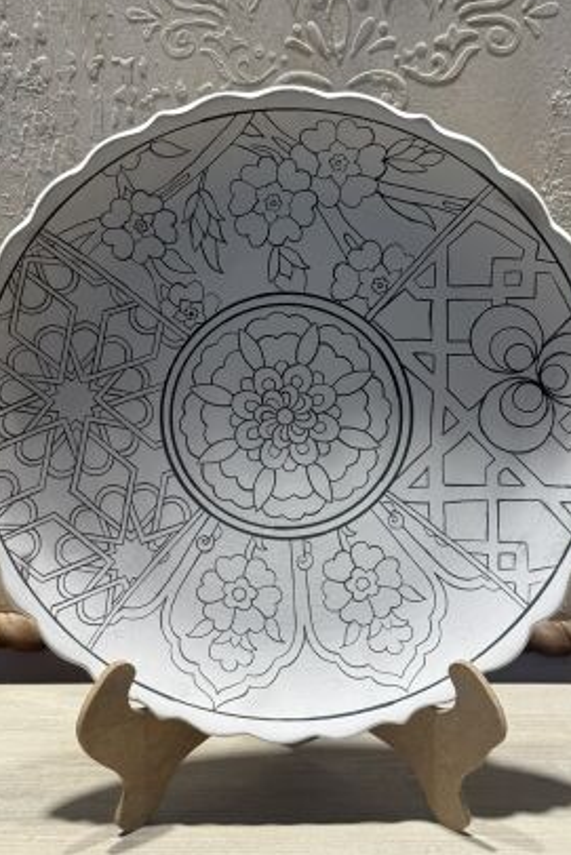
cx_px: 268
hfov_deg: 23.0
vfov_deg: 33.9
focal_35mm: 59
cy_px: 371
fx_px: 1402
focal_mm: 6.76
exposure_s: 1/253
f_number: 1.78
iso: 64
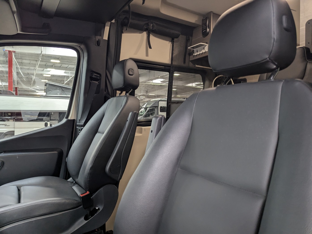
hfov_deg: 71.5
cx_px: 156
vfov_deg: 56.9
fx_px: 217
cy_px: 117
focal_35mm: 24
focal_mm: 6.81
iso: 350
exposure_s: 1/120
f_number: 1.85
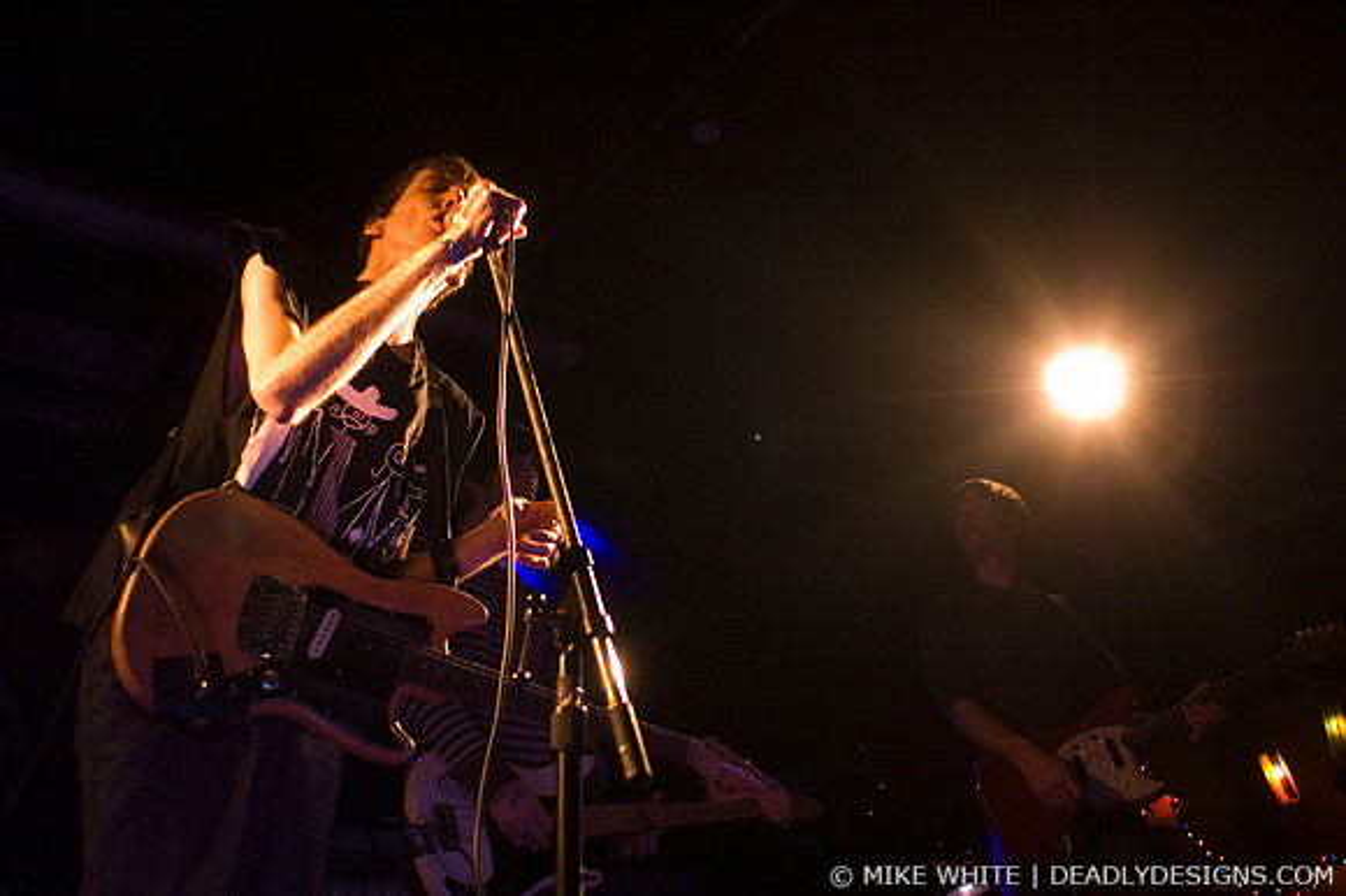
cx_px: 673
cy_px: 448
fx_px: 1121
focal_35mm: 30
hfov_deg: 62.0
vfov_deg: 43.6
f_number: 2.8
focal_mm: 20
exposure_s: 1/60
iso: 1600
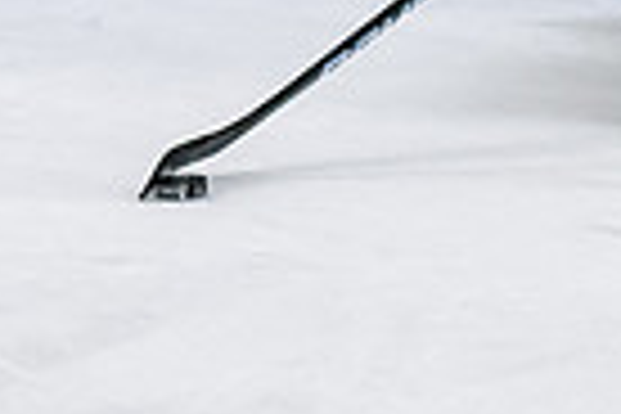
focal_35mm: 816
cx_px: 668
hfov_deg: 2.5
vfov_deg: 1.7
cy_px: -479
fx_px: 14075
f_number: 3.2
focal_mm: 75
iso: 1800
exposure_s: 1/800
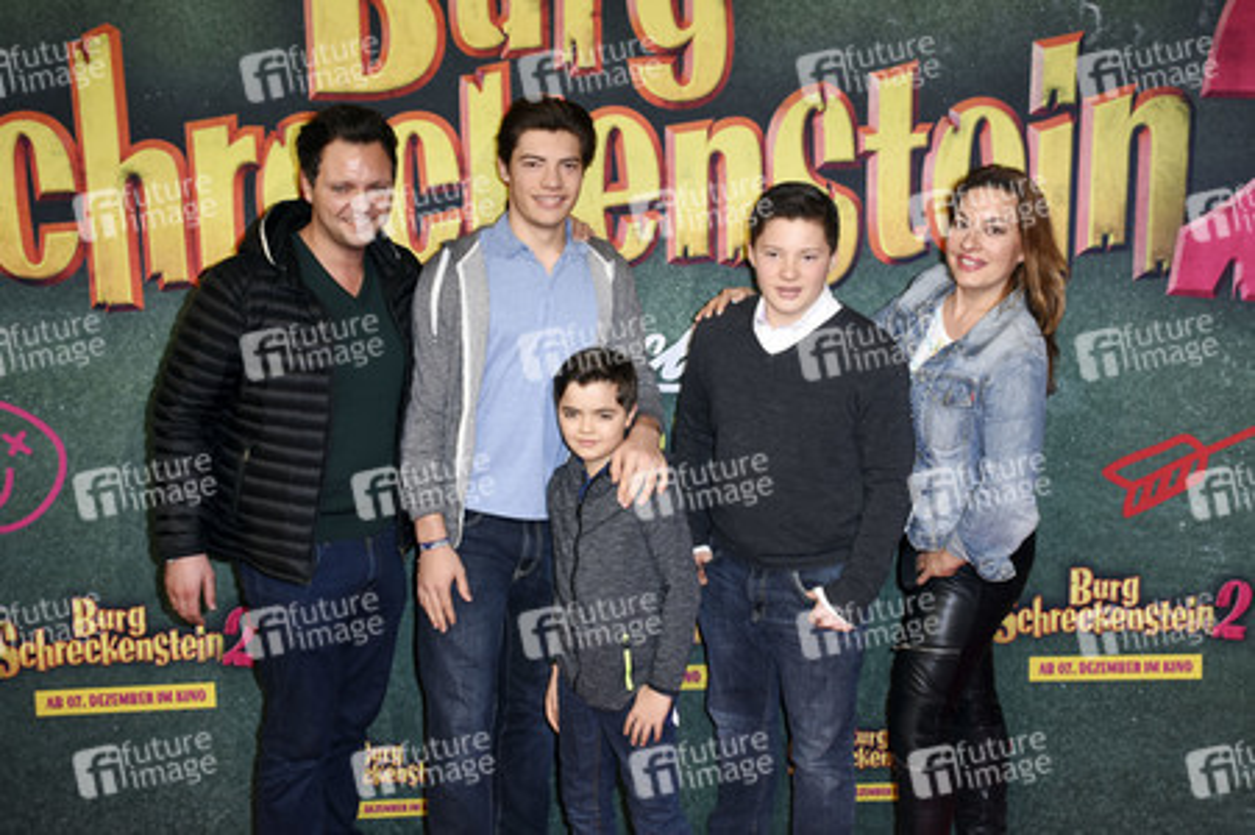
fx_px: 1777
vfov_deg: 26.4
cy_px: 418
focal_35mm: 51
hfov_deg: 38.9
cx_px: 628
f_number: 6.3
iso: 640
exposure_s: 1/160
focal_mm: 34
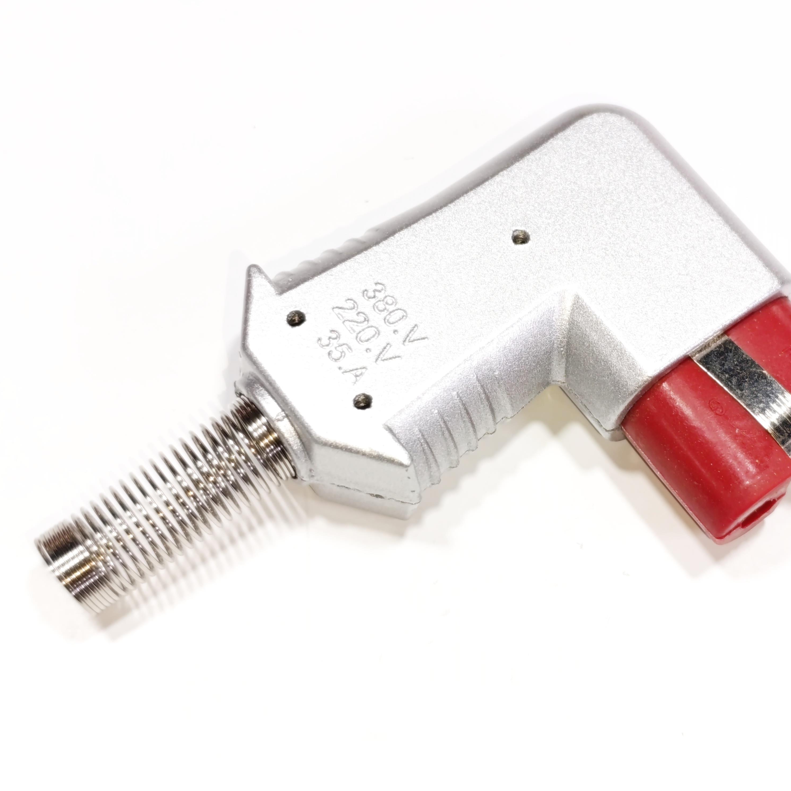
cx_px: 500
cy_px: 391
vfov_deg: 57.3
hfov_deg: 56.5
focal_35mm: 28
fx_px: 724
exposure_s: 1/100
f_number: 1.6
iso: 400
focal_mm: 6.14
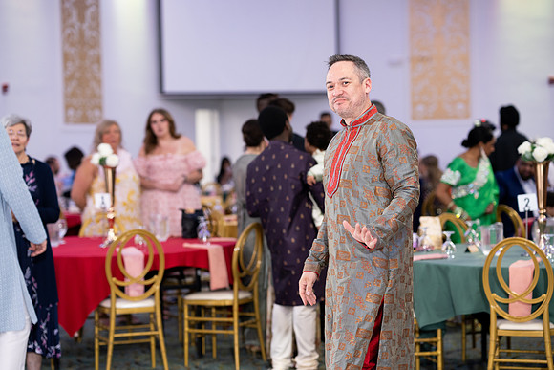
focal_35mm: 85
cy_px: 185
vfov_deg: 16.1
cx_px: 277
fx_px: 1308
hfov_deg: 23.9
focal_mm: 85
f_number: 2.2
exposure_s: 1/160
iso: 1600
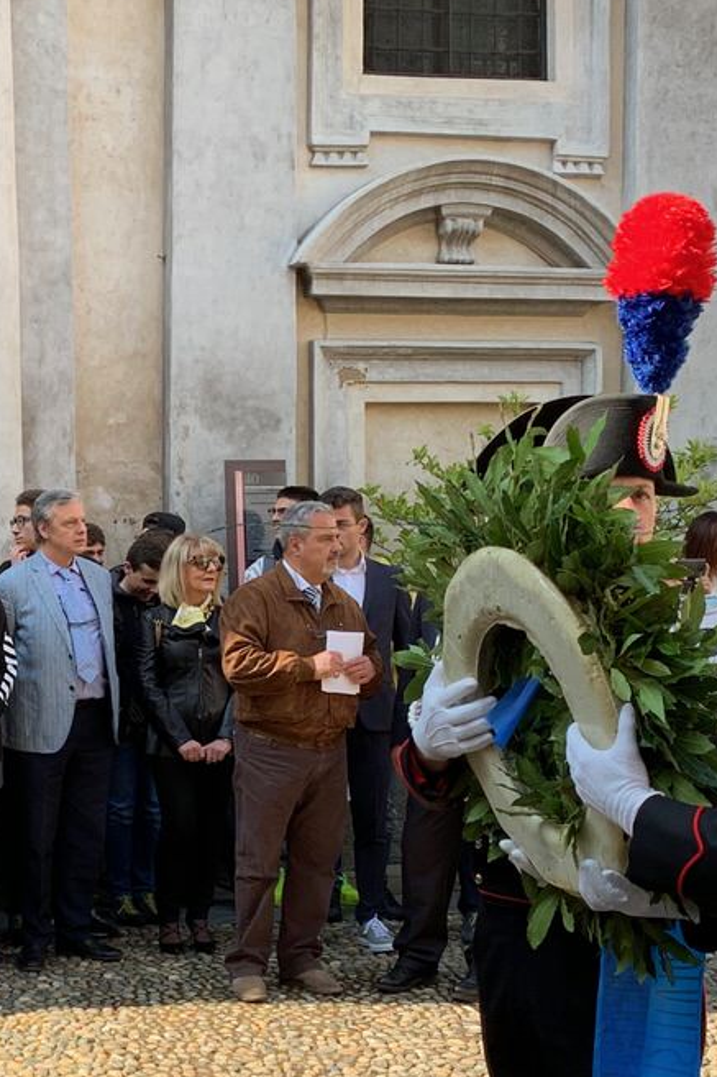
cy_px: 722
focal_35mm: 66
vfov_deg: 30.3
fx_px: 1973
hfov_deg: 19.9
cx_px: -11
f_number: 1.8
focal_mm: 4.25
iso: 25
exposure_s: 1/231
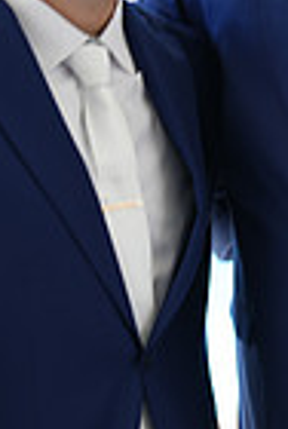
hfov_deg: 9.0
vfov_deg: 13.4
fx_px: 1827
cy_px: 270
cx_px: 296
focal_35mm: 153
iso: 50
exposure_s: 1/100
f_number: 2.8
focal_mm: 37
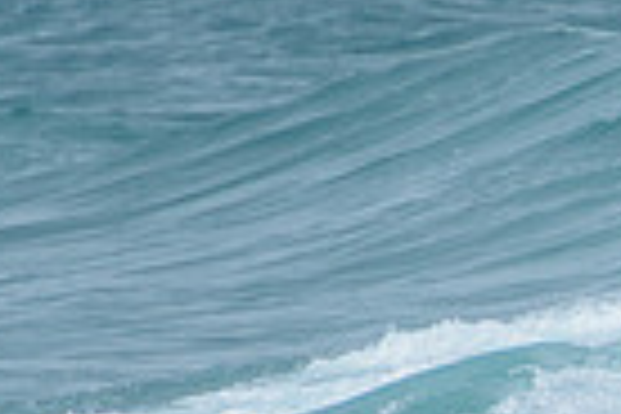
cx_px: 1203
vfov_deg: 0.7
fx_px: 35498
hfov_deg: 1.0
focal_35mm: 2058
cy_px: 534
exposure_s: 1/2000
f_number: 5.6
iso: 180
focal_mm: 400
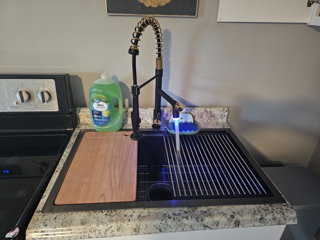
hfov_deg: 73.9
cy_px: 120
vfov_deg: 58.9
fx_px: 213
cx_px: 160
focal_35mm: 23
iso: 640
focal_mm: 6.3
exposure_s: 1/24
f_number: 1.7
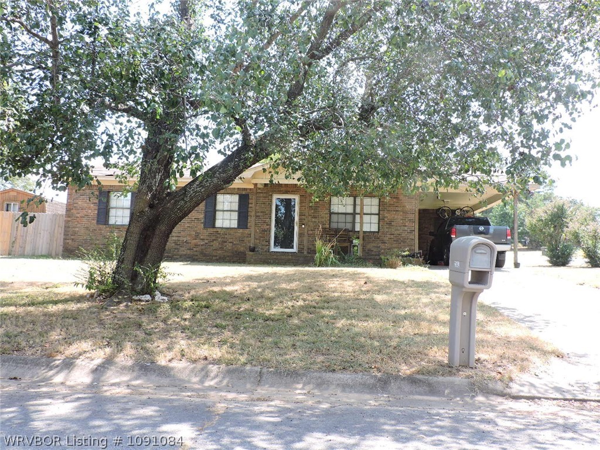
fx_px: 485
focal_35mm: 28
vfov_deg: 49.7
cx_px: 300
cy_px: 225
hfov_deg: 63.4
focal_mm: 5
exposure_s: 1/200
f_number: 3.1
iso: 100
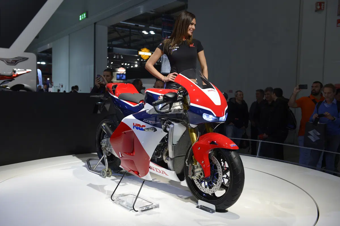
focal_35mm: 35
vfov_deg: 37.8
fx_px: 330
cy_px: 113
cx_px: 170
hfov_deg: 54.5
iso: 800
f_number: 4
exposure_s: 1/160
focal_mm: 35
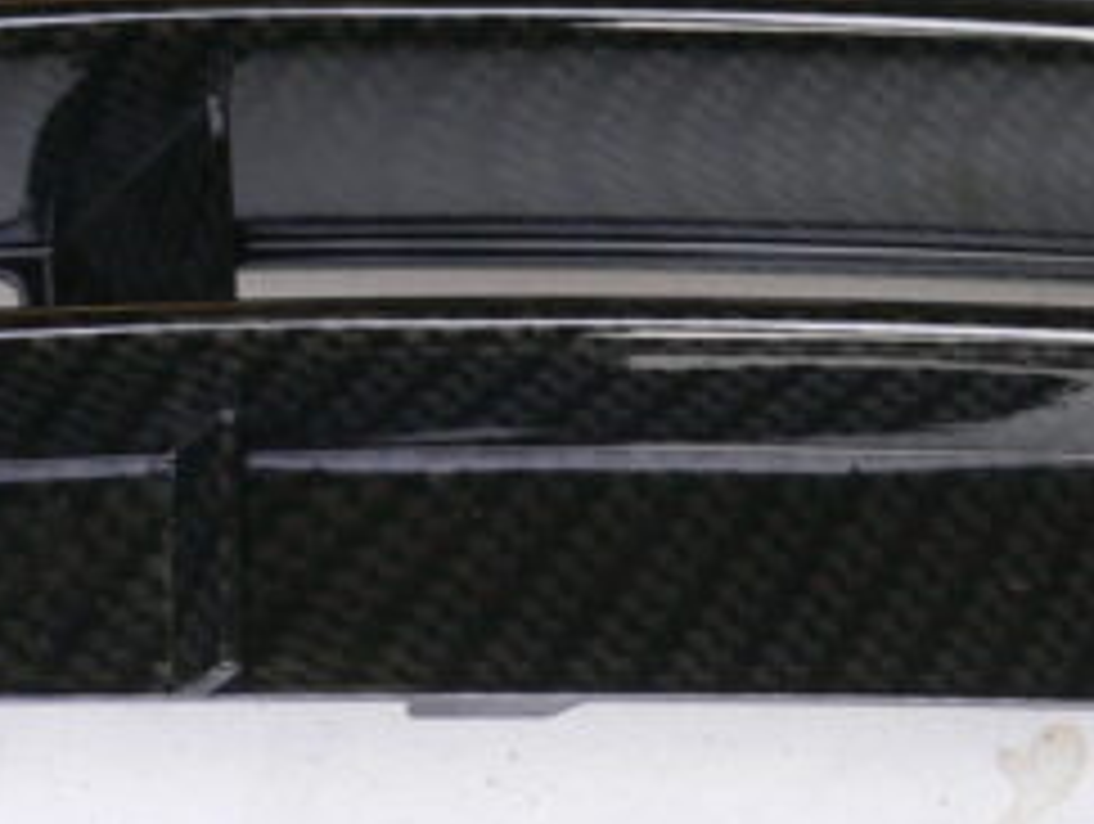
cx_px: 810
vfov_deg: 12.8
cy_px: 68
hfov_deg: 17.0
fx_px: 3640
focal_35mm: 115
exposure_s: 1/40
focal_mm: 5.8
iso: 100
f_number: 2.8
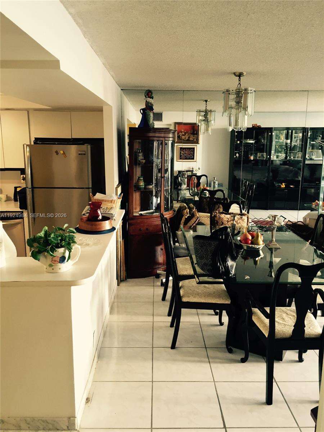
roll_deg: +0.8
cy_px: 216
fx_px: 362
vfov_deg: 61.7
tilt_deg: -9.5
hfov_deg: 48.2
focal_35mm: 29
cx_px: 162
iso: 64
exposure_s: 1/30
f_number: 2.2
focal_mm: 4.15
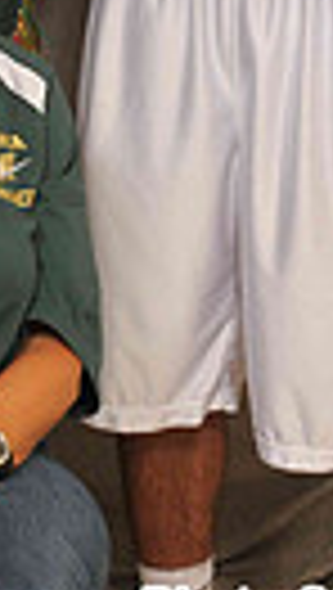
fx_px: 2610
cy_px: -284
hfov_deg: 7.2
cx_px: -142
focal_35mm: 167
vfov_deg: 12.3
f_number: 6.3
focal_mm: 31
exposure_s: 1/125
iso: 200
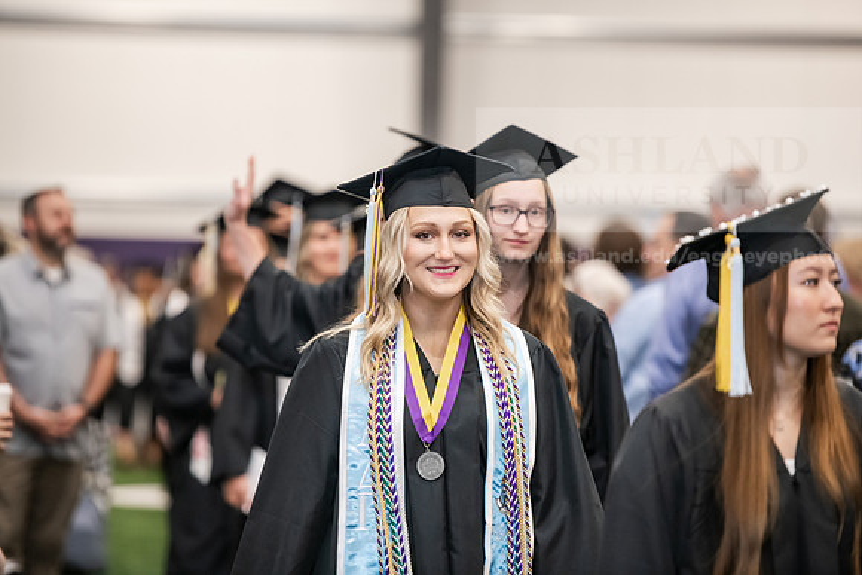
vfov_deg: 7.6
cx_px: 431
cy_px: 288
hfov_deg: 11.4
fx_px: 4311
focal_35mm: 180
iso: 2500
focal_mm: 180
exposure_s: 1/200
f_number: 3.2
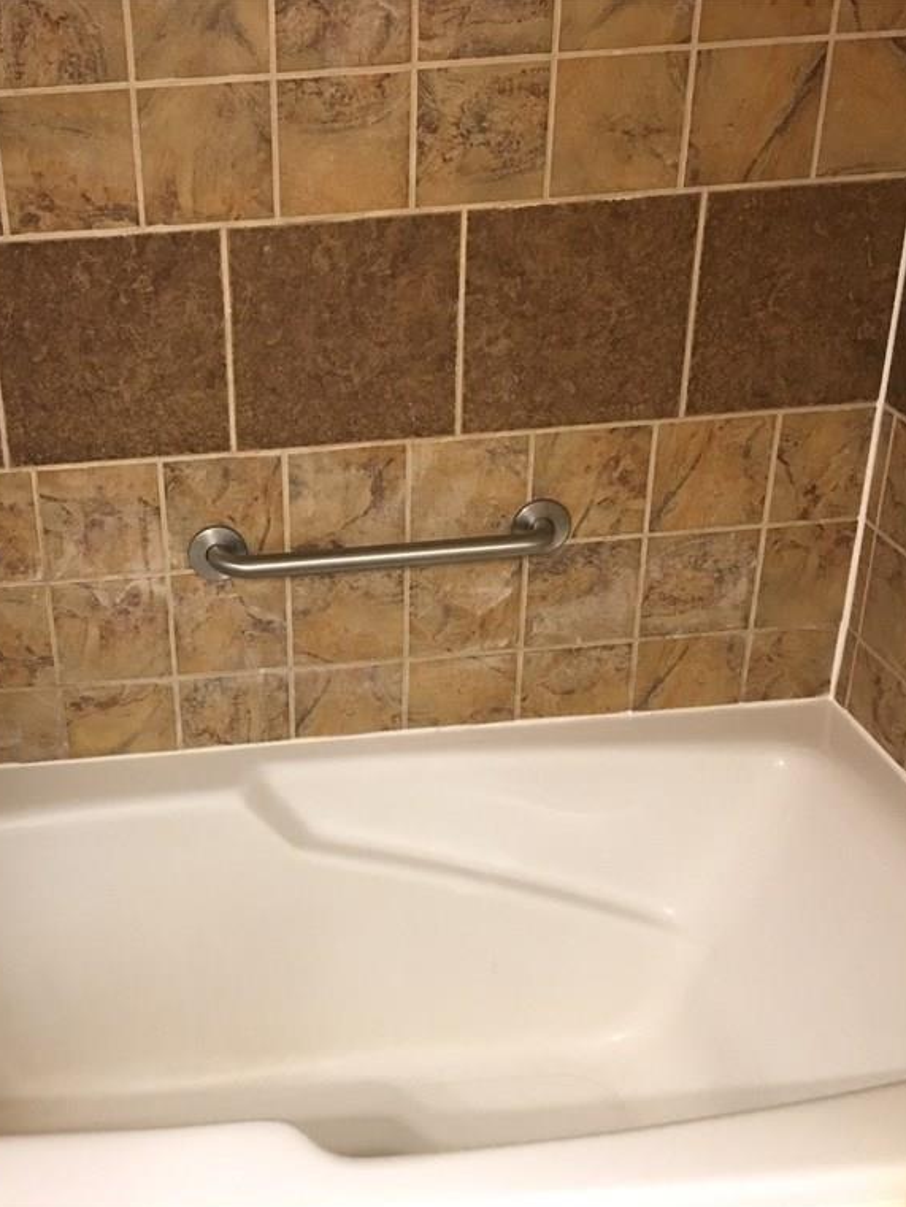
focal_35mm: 39
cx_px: 206
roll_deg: +3.4
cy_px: 606
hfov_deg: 35.8
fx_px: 1361
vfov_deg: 47.9
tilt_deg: -26.8
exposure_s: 1/15
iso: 100
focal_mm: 4.15
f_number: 2.2
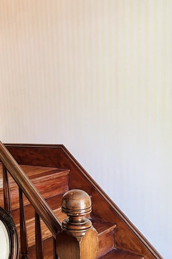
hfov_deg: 32.1
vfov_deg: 46.9
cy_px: 166
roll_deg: +2.7
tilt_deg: -7.1
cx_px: 44
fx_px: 294
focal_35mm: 41
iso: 100
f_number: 1.5
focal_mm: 5.7
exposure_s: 1/60
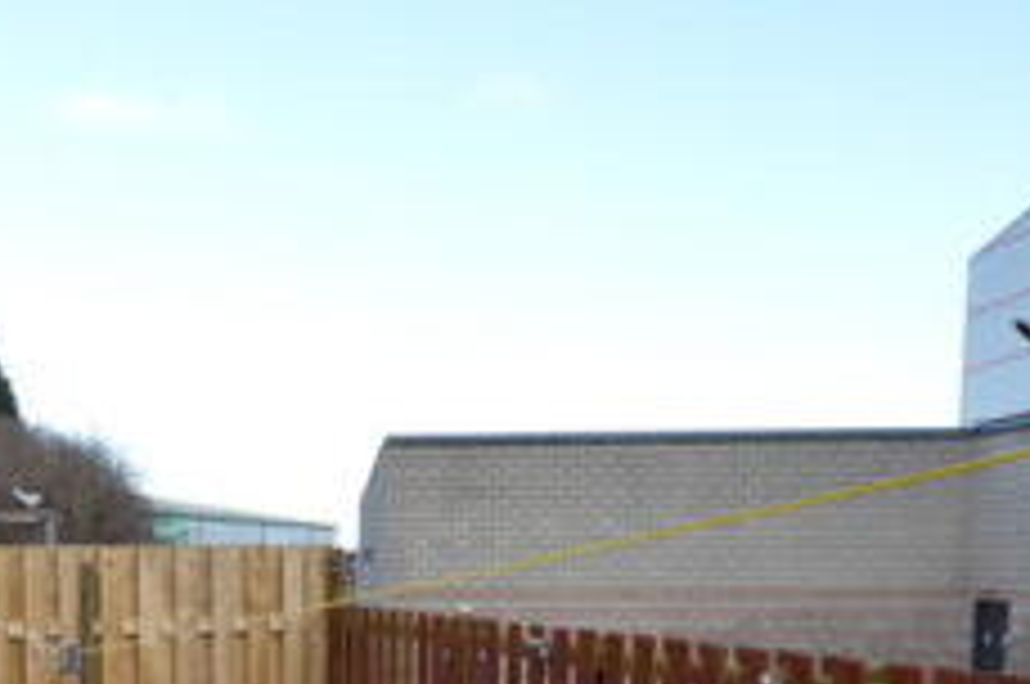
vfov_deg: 28.1
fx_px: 1229
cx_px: 189
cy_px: 765
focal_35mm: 43
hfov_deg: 43.1
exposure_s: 1/100
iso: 100
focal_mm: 10
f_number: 5
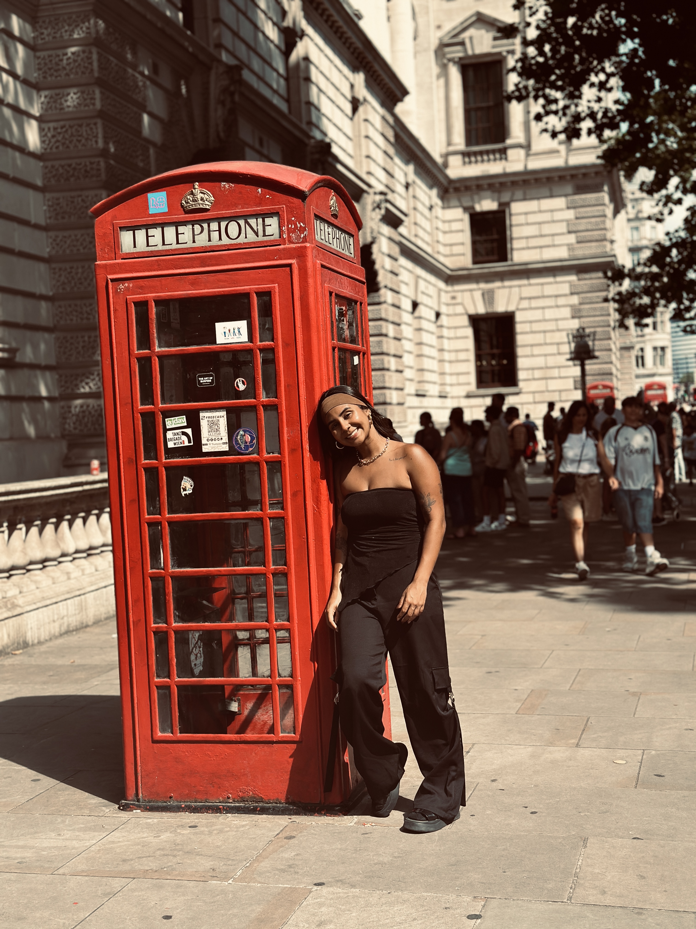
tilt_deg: -1.2
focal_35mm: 48
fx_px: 1287
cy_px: 464
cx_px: 348
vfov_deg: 39.7
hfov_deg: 30.3
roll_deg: +2.3
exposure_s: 1/2976
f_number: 1.78
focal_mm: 6.86
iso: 80
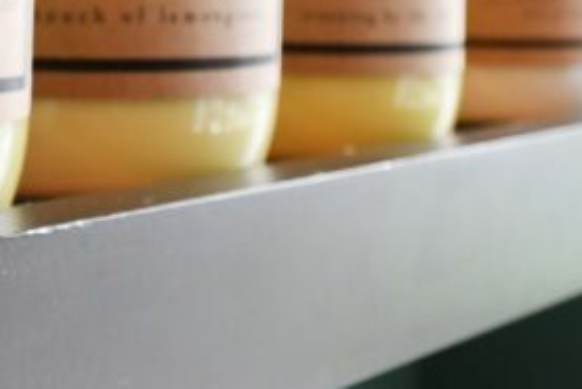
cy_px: -188
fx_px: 2151
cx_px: -17
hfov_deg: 15.1
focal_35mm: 133
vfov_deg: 10.0
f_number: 6.3
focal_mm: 18
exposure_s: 1/80
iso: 800
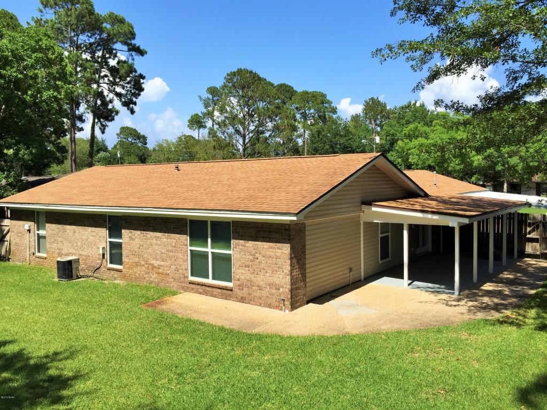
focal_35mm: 29
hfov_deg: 61.7
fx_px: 458
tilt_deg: -3.4
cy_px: 205
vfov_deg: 48.2
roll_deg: -0.6
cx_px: 274
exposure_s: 1/1799
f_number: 2.2
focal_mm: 4.15
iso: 32
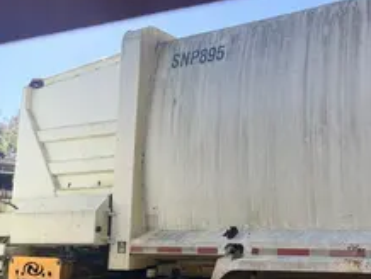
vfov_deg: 32.9
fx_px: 472
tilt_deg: +5.6
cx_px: 332
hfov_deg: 39.8
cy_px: 140
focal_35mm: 44
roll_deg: +1.6
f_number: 1.78
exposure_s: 1/1727
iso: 100
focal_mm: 6.76
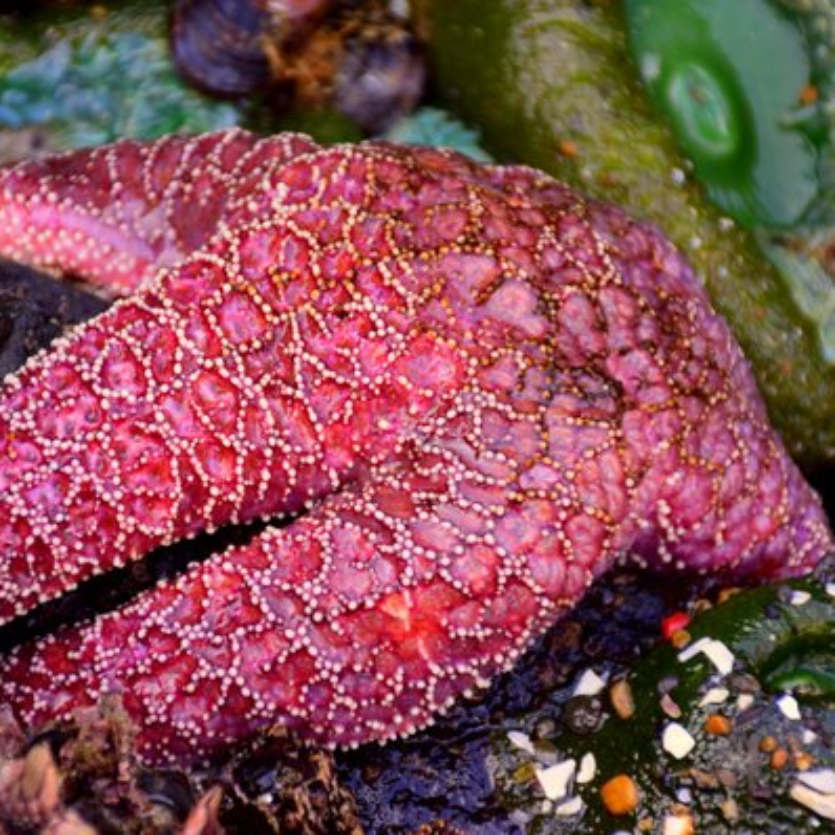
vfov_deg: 10.1
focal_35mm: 173
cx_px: 346
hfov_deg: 10.1
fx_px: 4721
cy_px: 418
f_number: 5.6
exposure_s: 1/160
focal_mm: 90
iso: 400
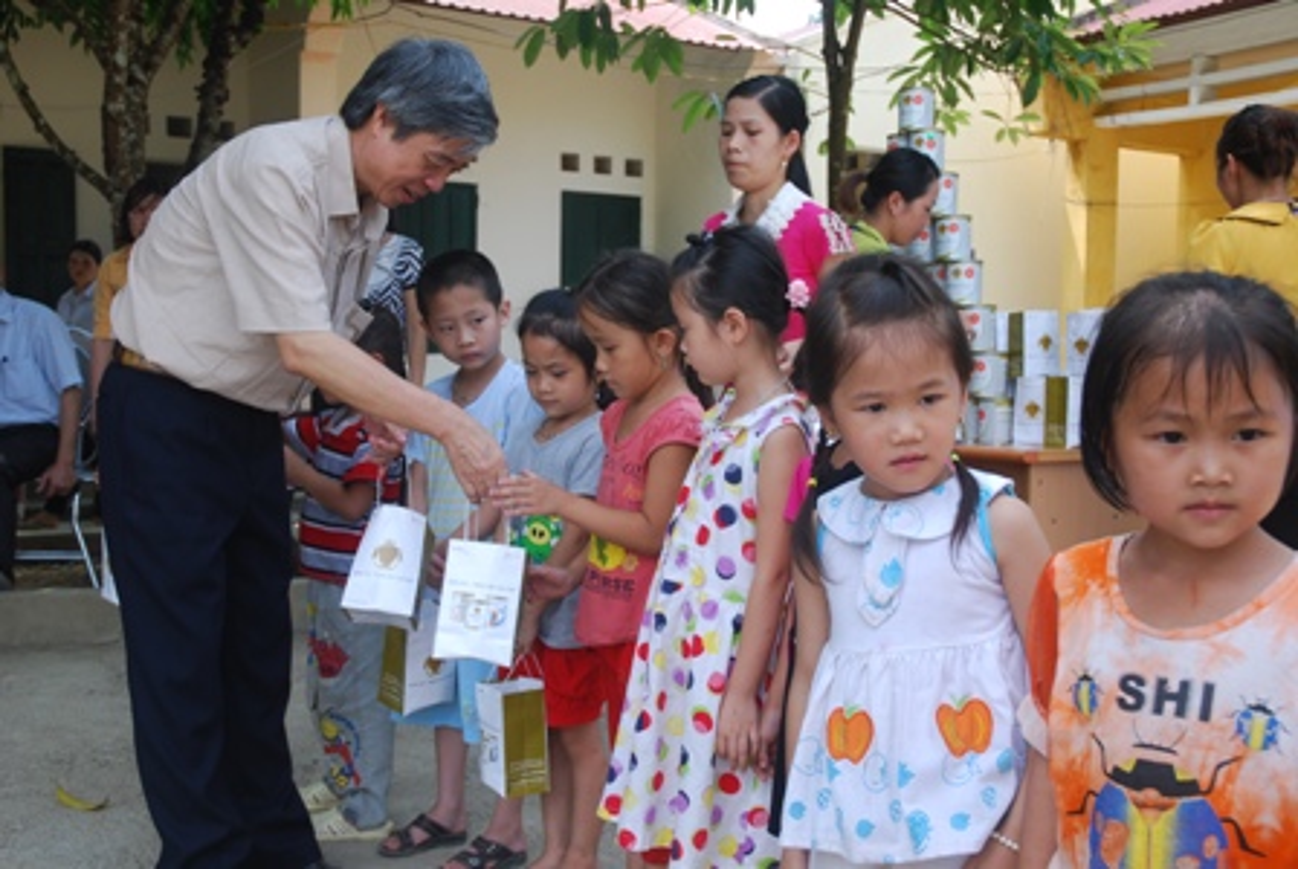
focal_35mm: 40
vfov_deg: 33.1
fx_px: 1462
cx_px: 649
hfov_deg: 47.9
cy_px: 434
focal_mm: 27
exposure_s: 1/125
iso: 125
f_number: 5.6
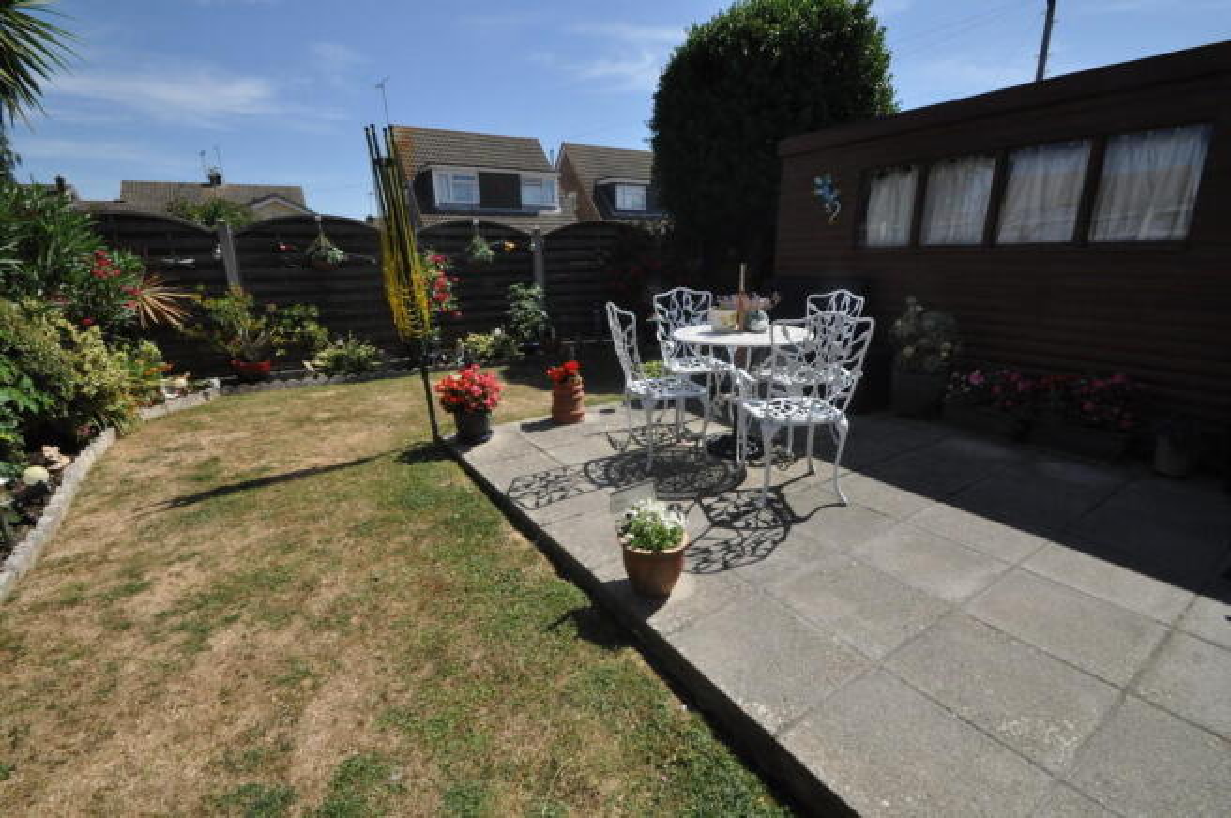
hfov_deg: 100.4
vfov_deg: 77.2
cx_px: 616
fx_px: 512
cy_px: 409
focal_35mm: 15
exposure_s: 1/800
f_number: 14
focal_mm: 10
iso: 1000
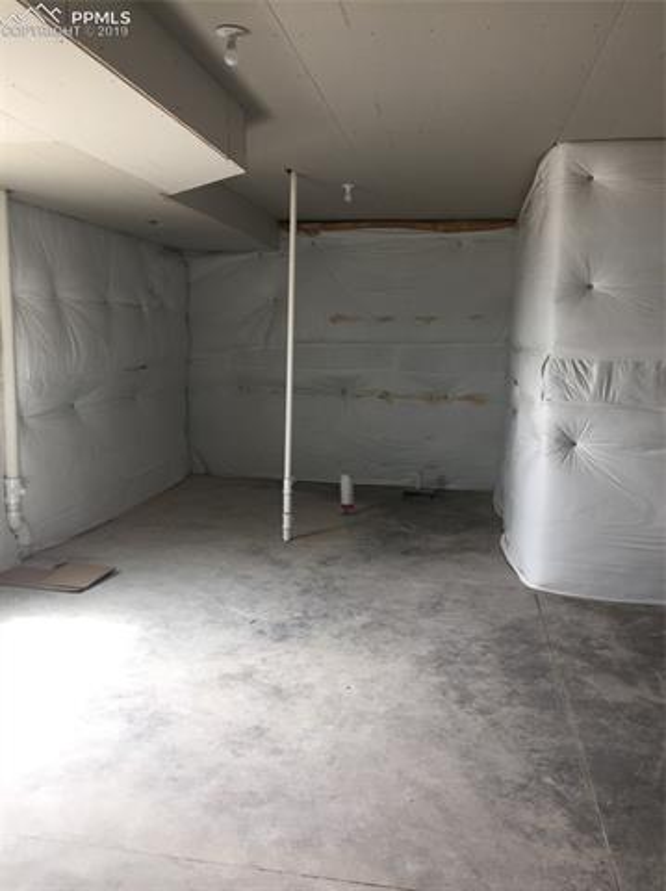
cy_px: 446
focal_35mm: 29
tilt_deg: -9.6
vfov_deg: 61.7
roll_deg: -2.0
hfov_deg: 48.2
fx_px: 745
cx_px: 333
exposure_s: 1/60
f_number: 2.2
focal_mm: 4.15
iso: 32
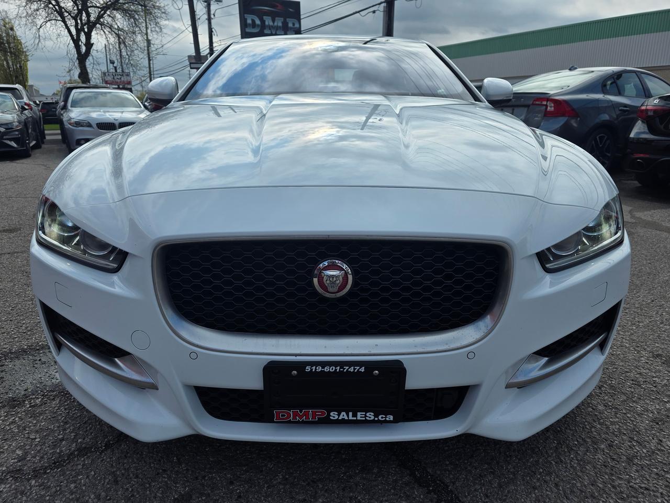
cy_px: 252
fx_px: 445
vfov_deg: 58.9
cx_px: 335
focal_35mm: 23
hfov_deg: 73.9
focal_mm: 6.3
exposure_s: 1/6574
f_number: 1.7
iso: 80
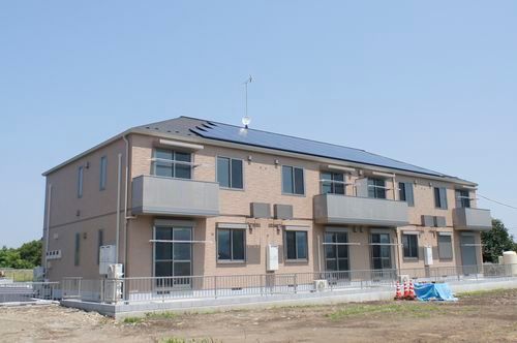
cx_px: 258
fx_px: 660
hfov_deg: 42.8
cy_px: 172
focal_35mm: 46
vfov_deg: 29.2
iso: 200
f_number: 6.3
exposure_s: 1/640
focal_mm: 16
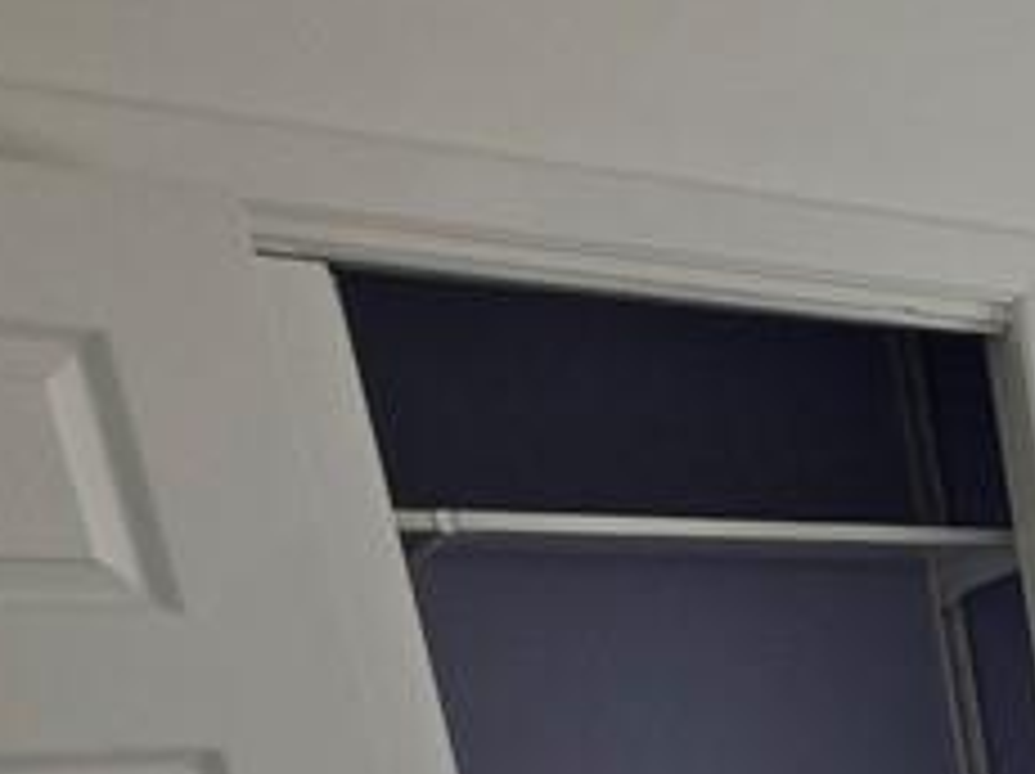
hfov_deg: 21.0
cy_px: 1278
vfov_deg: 20.2
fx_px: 1732
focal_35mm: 58
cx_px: 1912
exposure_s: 1/120
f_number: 1.9
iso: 64
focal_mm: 2.2
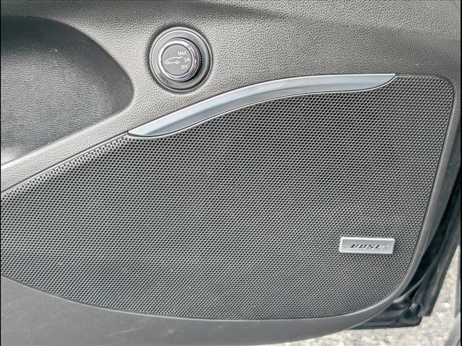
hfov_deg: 38.9
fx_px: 654
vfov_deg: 29.7
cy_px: 173
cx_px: 231
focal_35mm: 49
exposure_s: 1/625
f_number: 1.68
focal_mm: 6.9
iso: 246
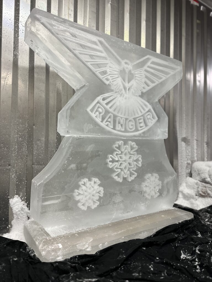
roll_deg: -0.2
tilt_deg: +1.8
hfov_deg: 56.8
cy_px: 141
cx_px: 106
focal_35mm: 24
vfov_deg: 71.6
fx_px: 196
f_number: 1.78
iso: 80
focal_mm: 6.86
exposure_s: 1/100
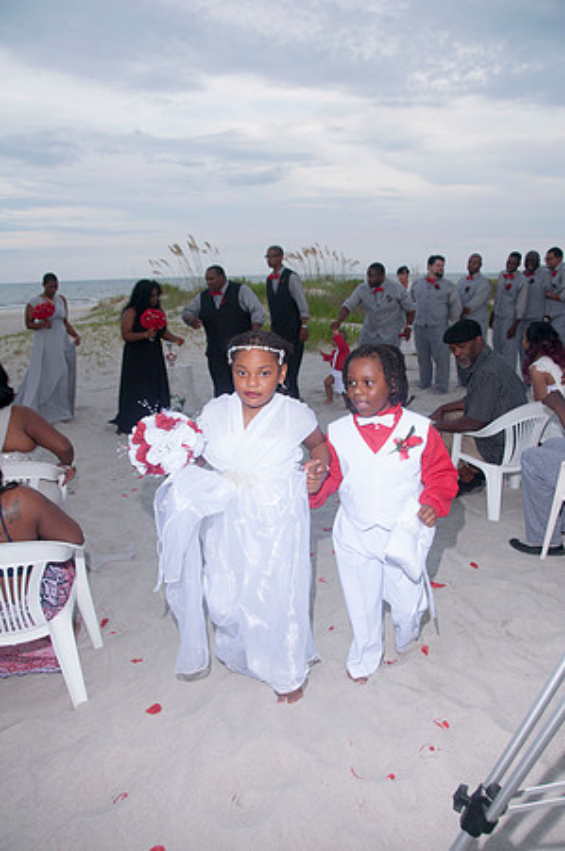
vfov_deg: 67.4
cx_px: 282
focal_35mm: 27
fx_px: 637
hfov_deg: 47.8
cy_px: 426
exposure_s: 1/125
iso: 200
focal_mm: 18
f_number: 5.6
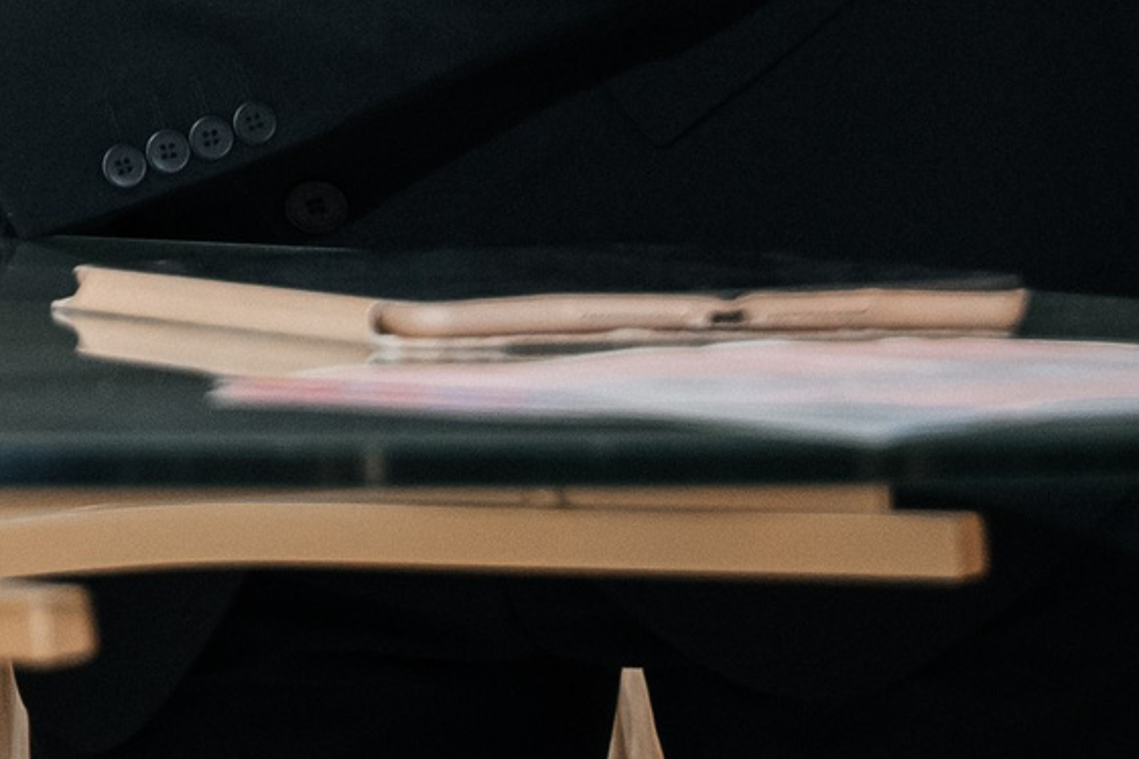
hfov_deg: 5.6
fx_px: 11452
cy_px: -517
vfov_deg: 3.8
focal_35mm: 362
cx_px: -1044
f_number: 3.5
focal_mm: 75
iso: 800
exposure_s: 1/200
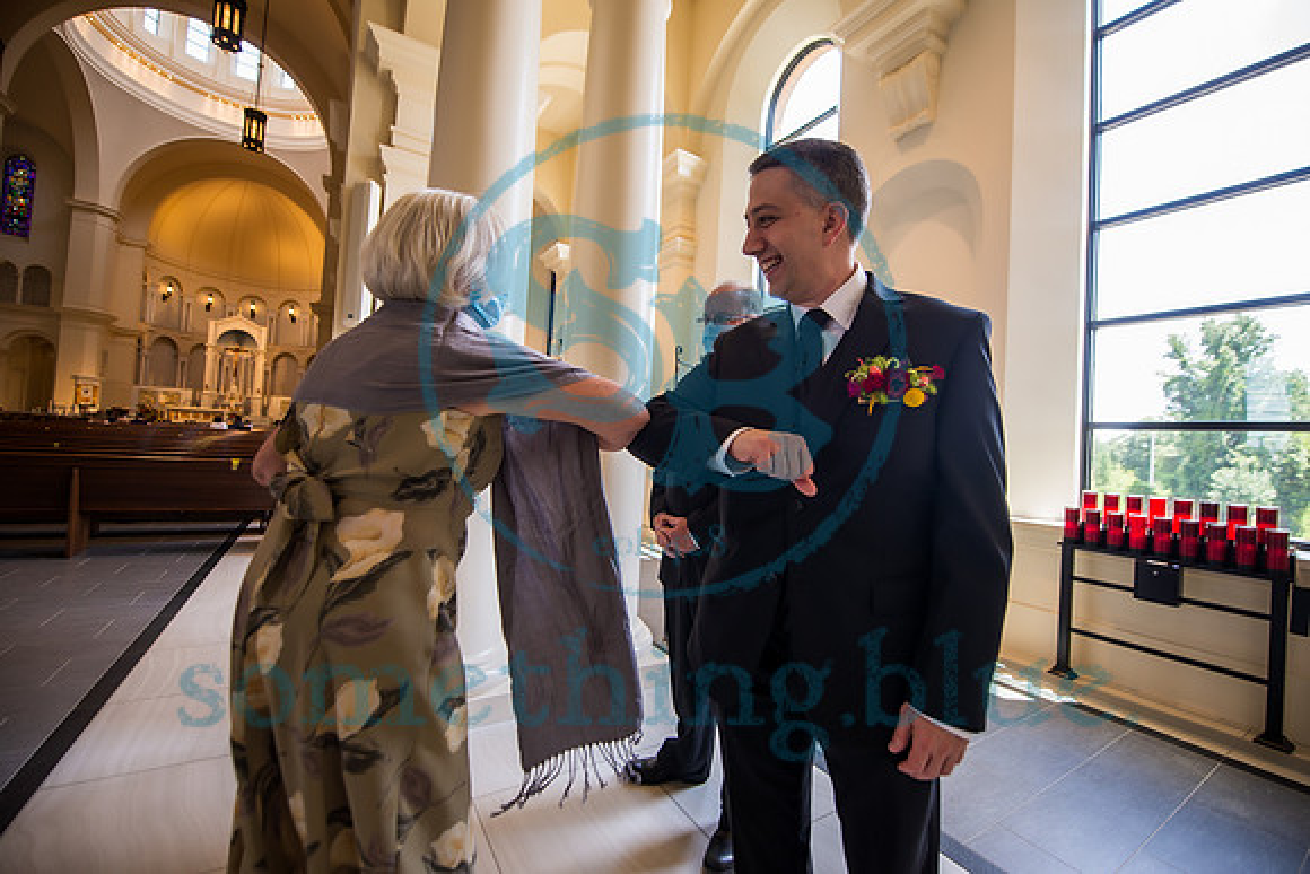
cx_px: 655
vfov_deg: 81.2
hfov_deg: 104.2
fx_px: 510
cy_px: 437
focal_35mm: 14
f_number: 2.8
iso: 200
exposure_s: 1/200
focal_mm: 14
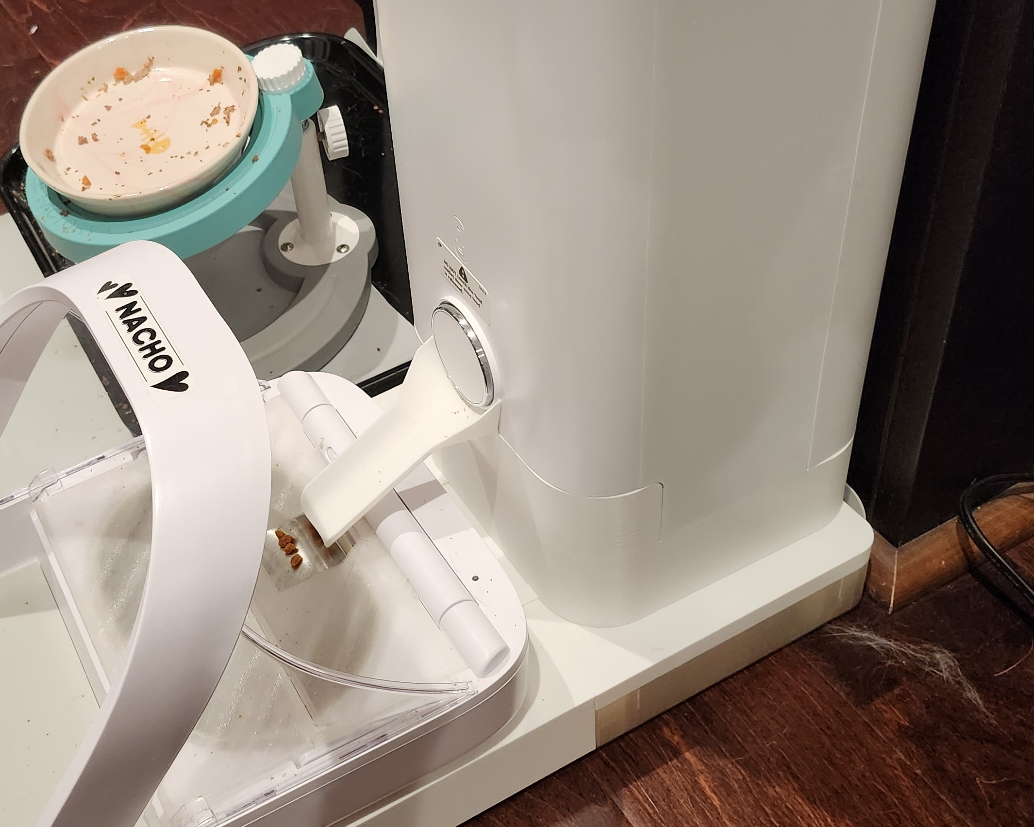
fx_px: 1347
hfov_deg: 41.1
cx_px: 292
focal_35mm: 44
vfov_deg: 34.1
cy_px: 341
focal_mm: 5
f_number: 1.8
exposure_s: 1/120
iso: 800
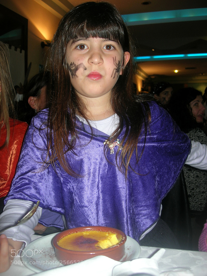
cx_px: 104
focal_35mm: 38
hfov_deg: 37.7
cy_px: 138
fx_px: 303
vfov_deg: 49.0
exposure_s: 1/60.1
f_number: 2.8
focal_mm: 7.8
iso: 64
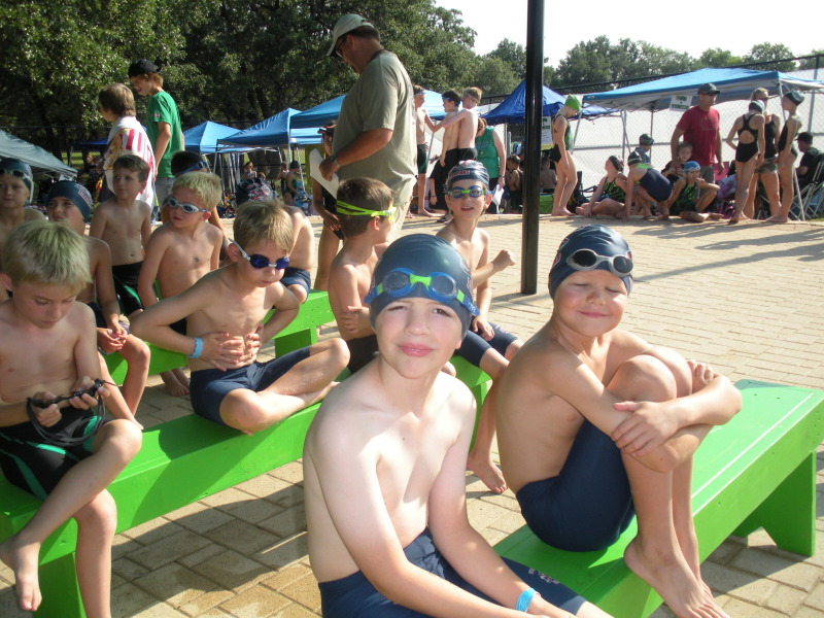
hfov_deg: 51.4
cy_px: 309
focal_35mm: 36
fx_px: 857
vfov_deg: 39.7
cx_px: 412
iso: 88
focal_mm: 6.3
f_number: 3.5
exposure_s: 1/486
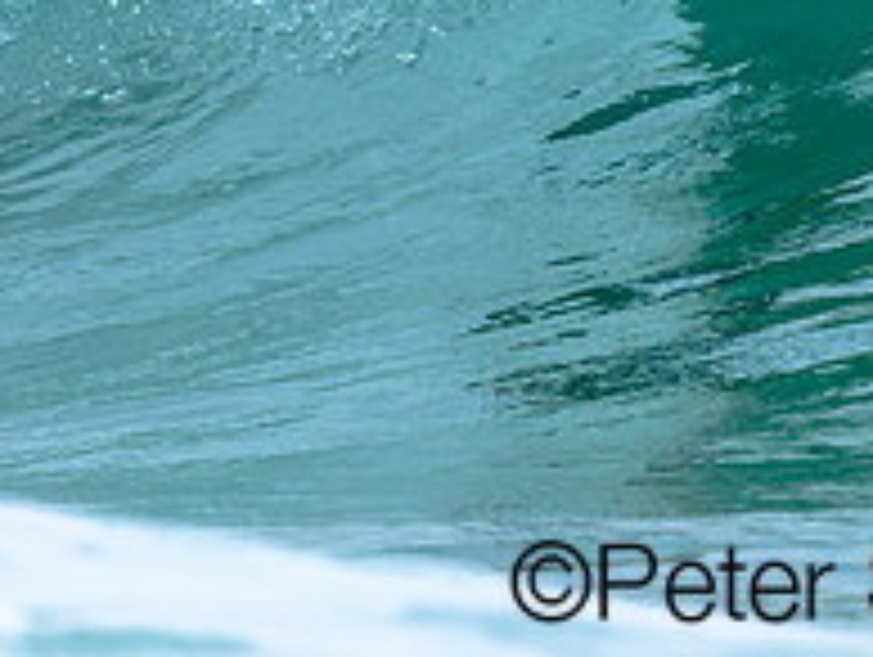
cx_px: 867
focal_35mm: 3154
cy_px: -182
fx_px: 79641
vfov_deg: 0.5
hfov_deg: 0.6
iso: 400
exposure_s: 1/2500
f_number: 6.3
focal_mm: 800
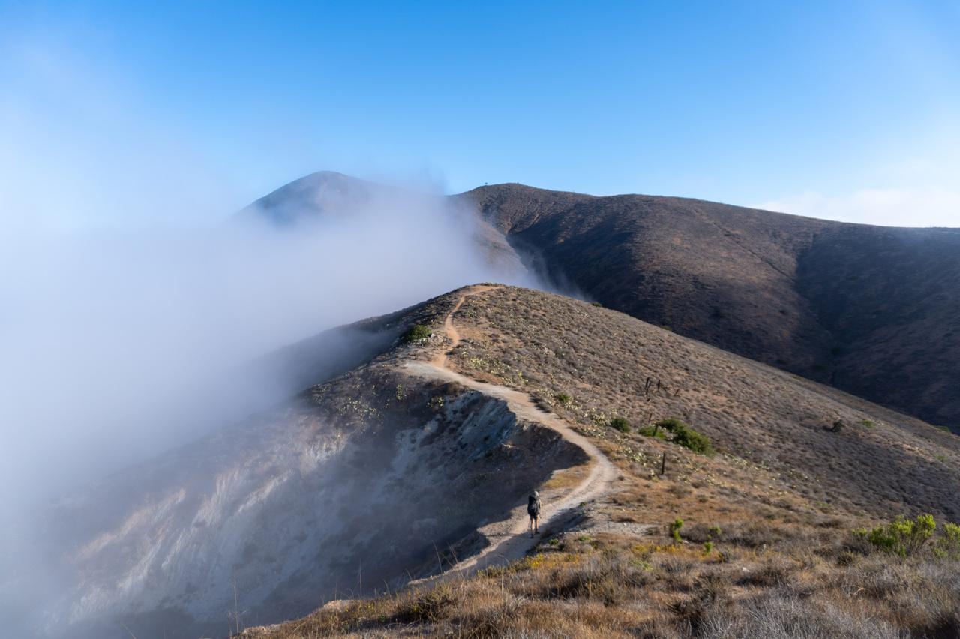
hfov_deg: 73.8
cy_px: 320
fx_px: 640
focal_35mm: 24
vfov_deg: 53.1
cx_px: 480
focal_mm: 16
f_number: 3.5
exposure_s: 1/1250
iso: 100
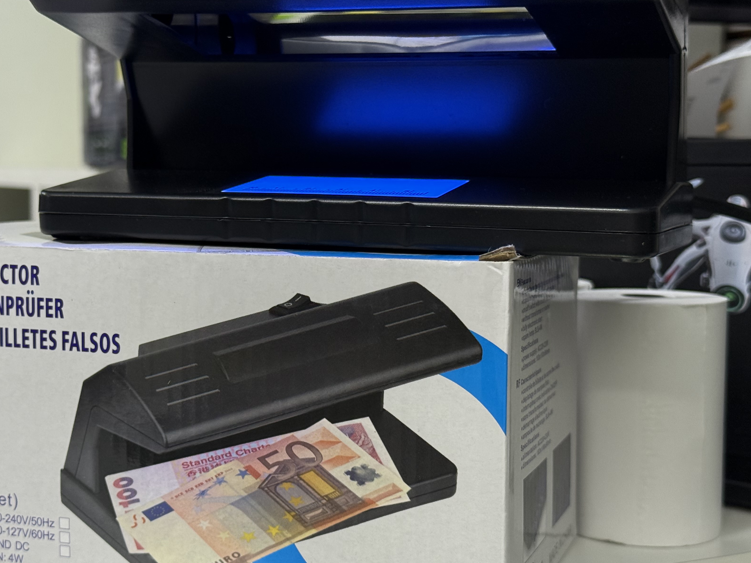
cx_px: 297
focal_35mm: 61
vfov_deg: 24.0
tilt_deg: -5.0
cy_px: 277
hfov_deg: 31.6
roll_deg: -0.1
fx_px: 1323
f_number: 1.78
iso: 200
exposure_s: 1/125
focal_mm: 6.76
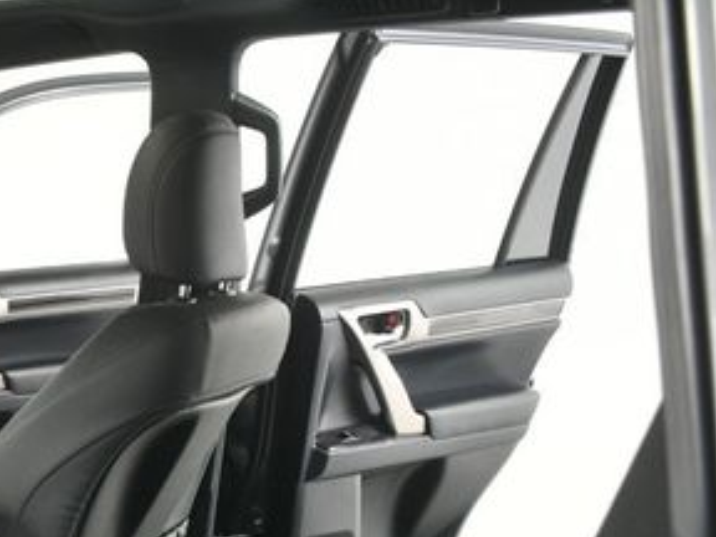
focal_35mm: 64
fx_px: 1324
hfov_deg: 27.8
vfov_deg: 22.3
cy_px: 500
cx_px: -60
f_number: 3.5
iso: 100
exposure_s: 1/160
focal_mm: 20
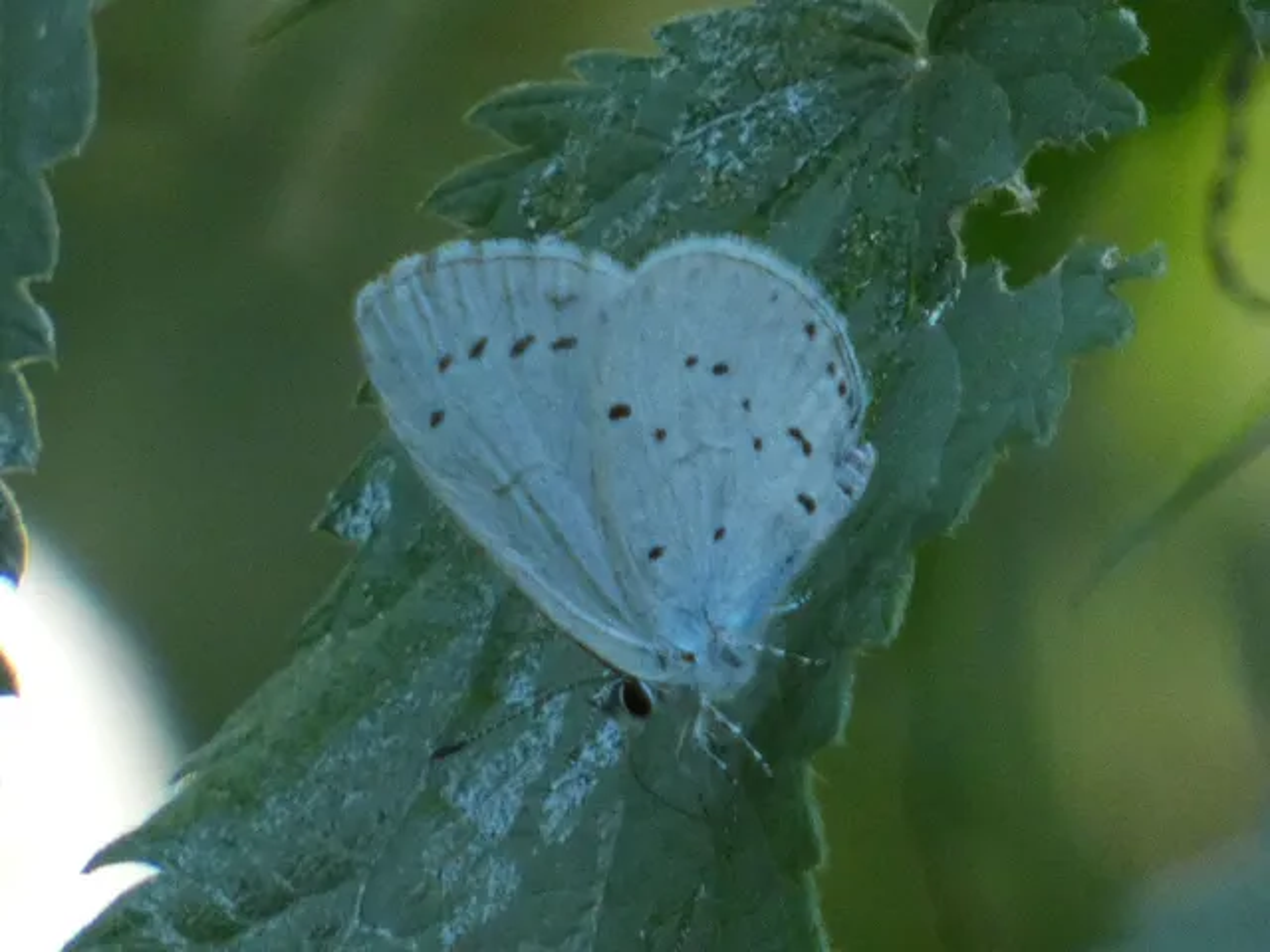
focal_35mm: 1200
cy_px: 476
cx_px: 635
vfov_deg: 1.2
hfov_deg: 1.7
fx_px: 44026
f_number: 5.9
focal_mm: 215
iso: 500
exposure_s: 1/125
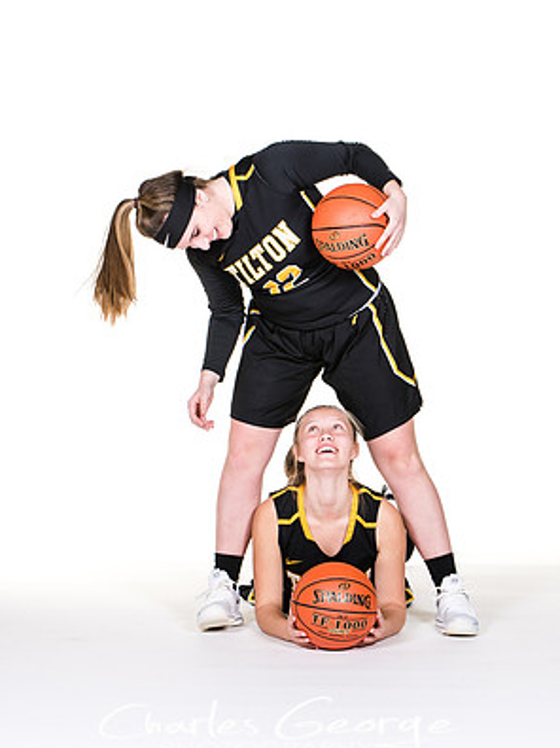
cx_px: 280
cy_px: 384
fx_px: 3367
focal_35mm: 156
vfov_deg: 12.7
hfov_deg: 9.5
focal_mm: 95
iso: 200
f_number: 6.3
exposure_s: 1/160
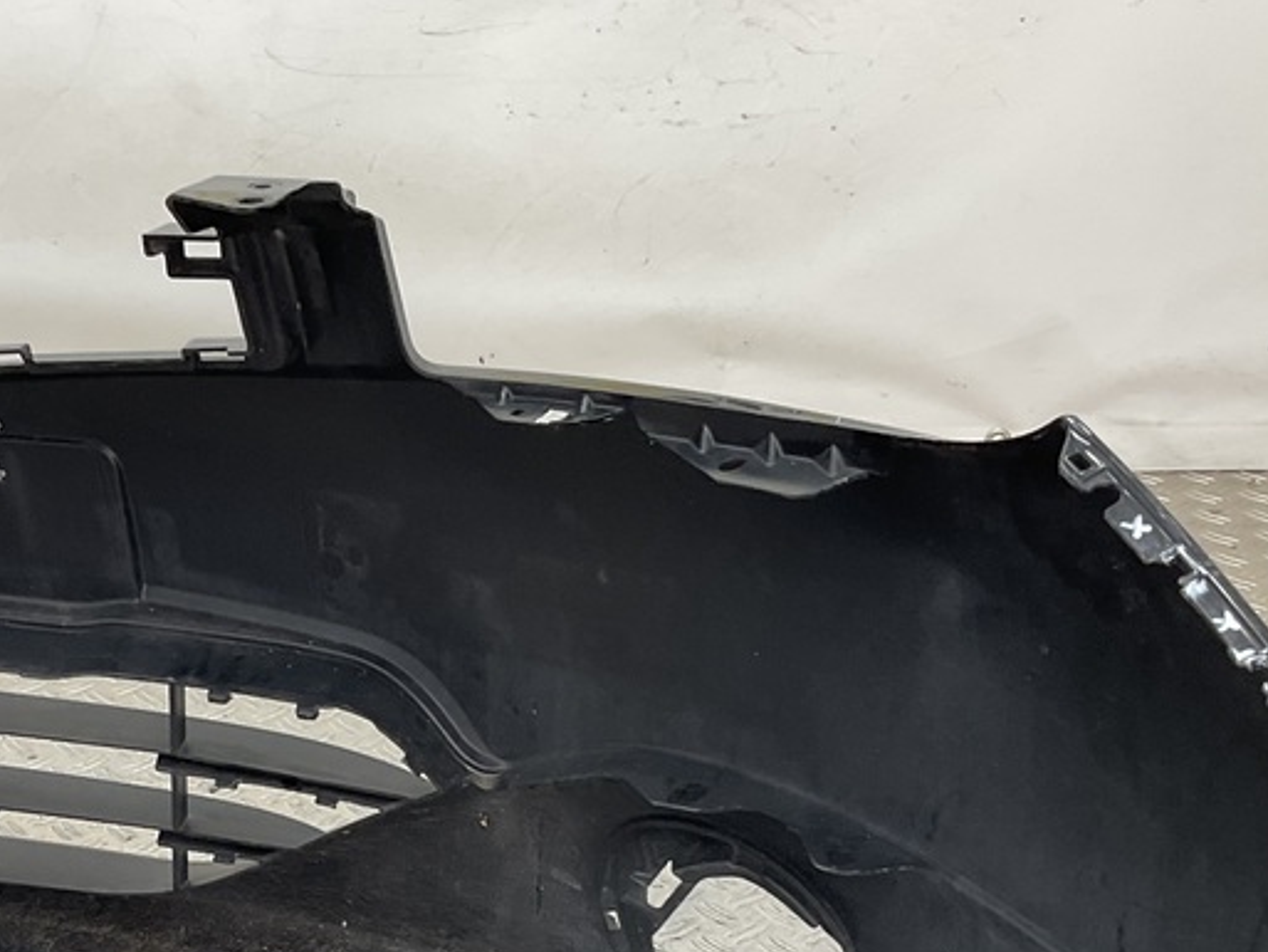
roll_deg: +6.7
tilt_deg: -32.6
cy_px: 890
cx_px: 326
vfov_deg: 24.8
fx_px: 2088
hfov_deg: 33.2
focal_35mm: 57
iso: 40
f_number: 1.8
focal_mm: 3
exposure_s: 1/120
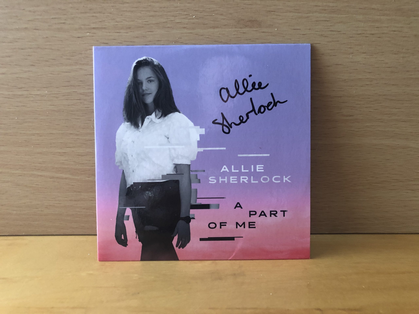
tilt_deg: -17.9
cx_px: 210
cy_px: 157
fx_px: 339
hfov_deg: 63.4
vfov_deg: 49.7
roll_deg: -0.8
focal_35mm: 28
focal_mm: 3.99
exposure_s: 1/5
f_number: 1.8
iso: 100
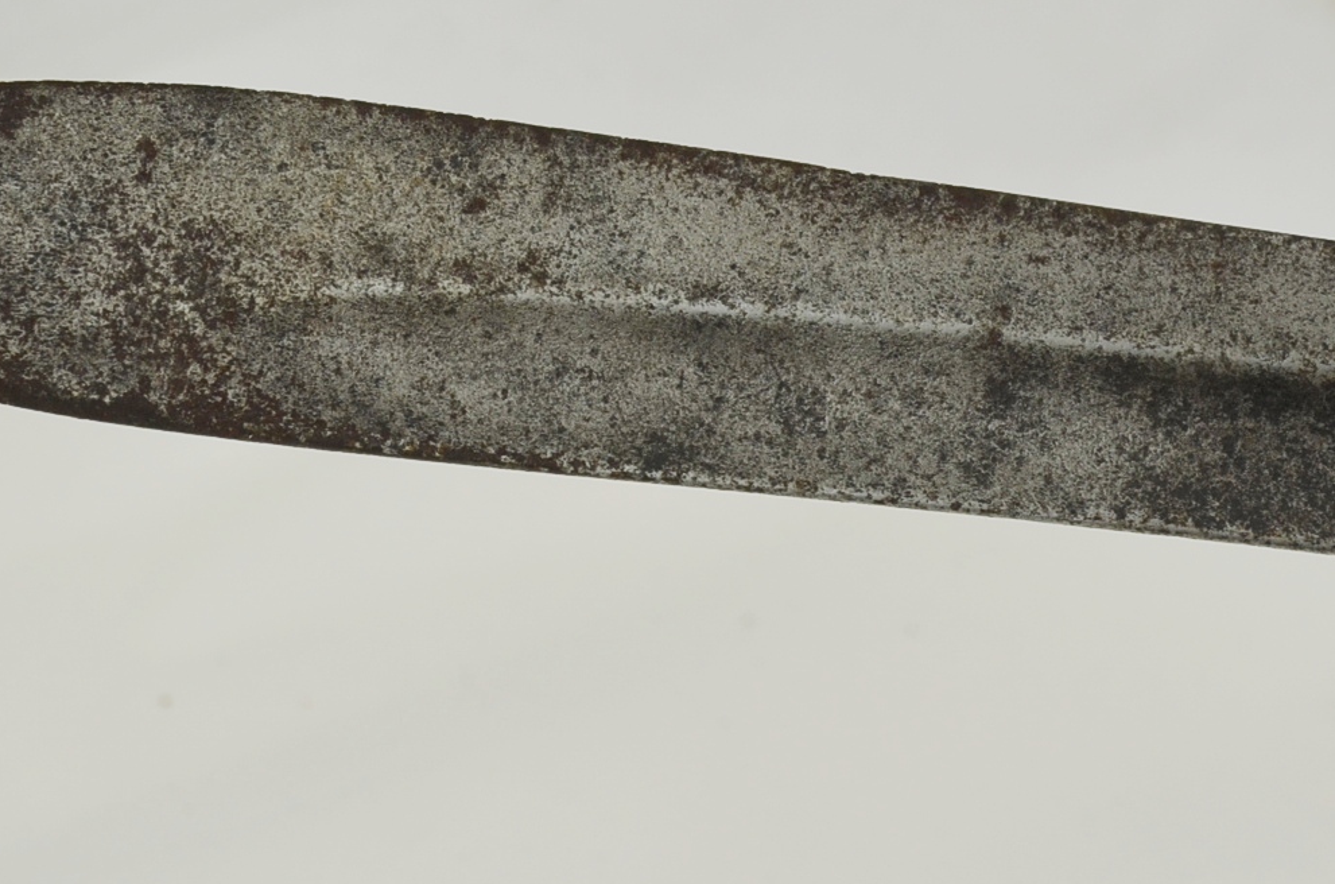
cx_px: 920
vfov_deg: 7.0
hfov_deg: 10.6
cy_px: 315
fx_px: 7178
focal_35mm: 194
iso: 250
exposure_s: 1/125
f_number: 5.6
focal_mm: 52
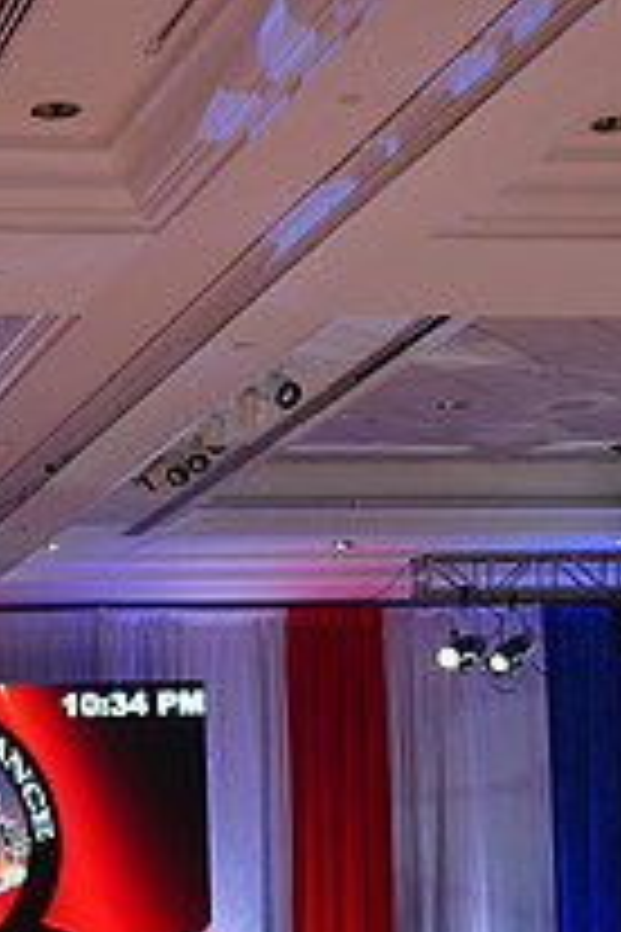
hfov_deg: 13.3
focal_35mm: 101
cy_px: 1193
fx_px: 2613
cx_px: -79
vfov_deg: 18.8
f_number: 5.6
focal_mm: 36
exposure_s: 1/160
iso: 1600
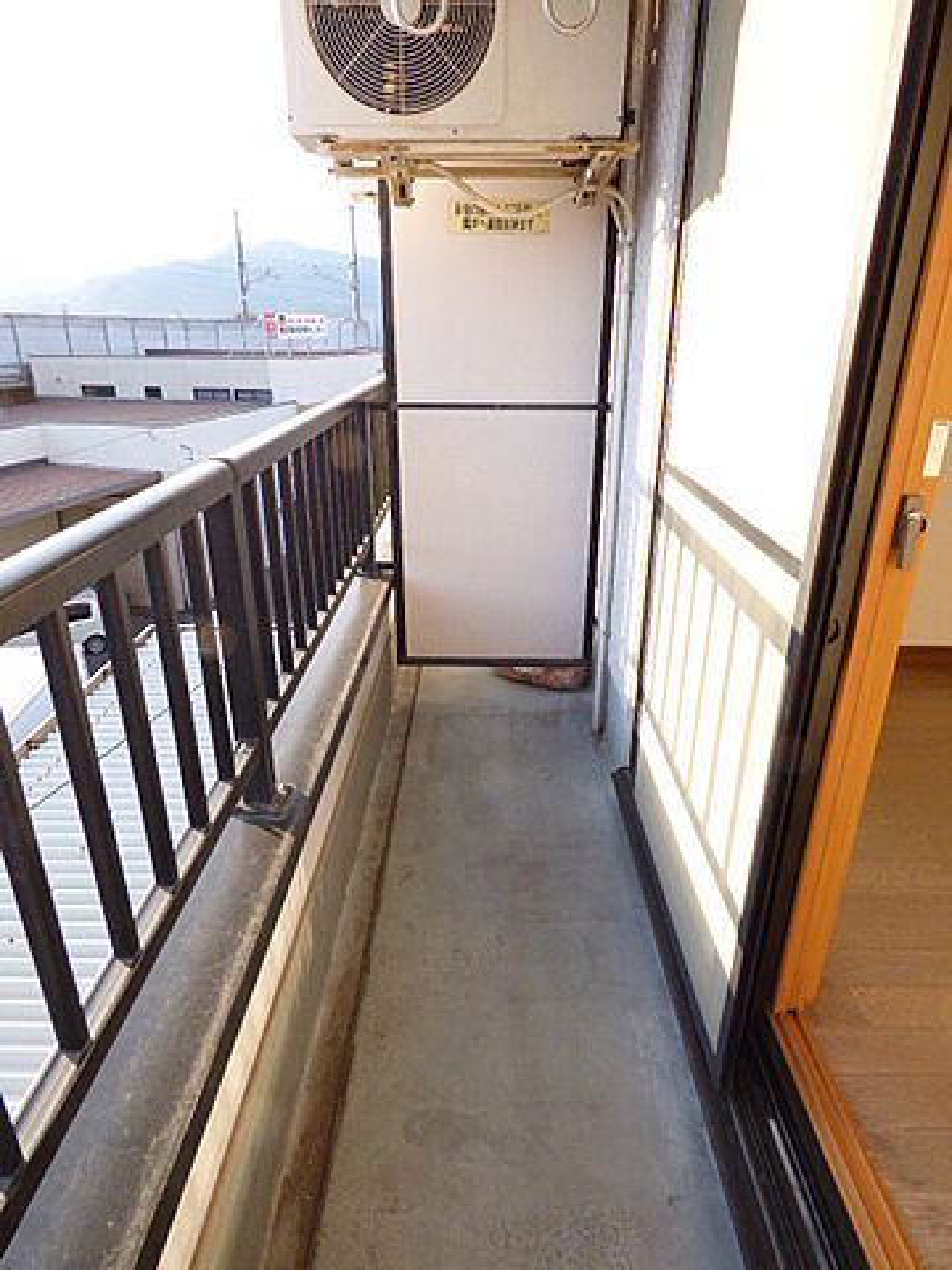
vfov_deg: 81.7
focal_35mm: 20
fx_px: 733
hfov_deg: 66.0
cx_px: 476
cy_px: 635
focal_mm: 3.58
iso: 400
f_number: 4
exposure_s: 1/320
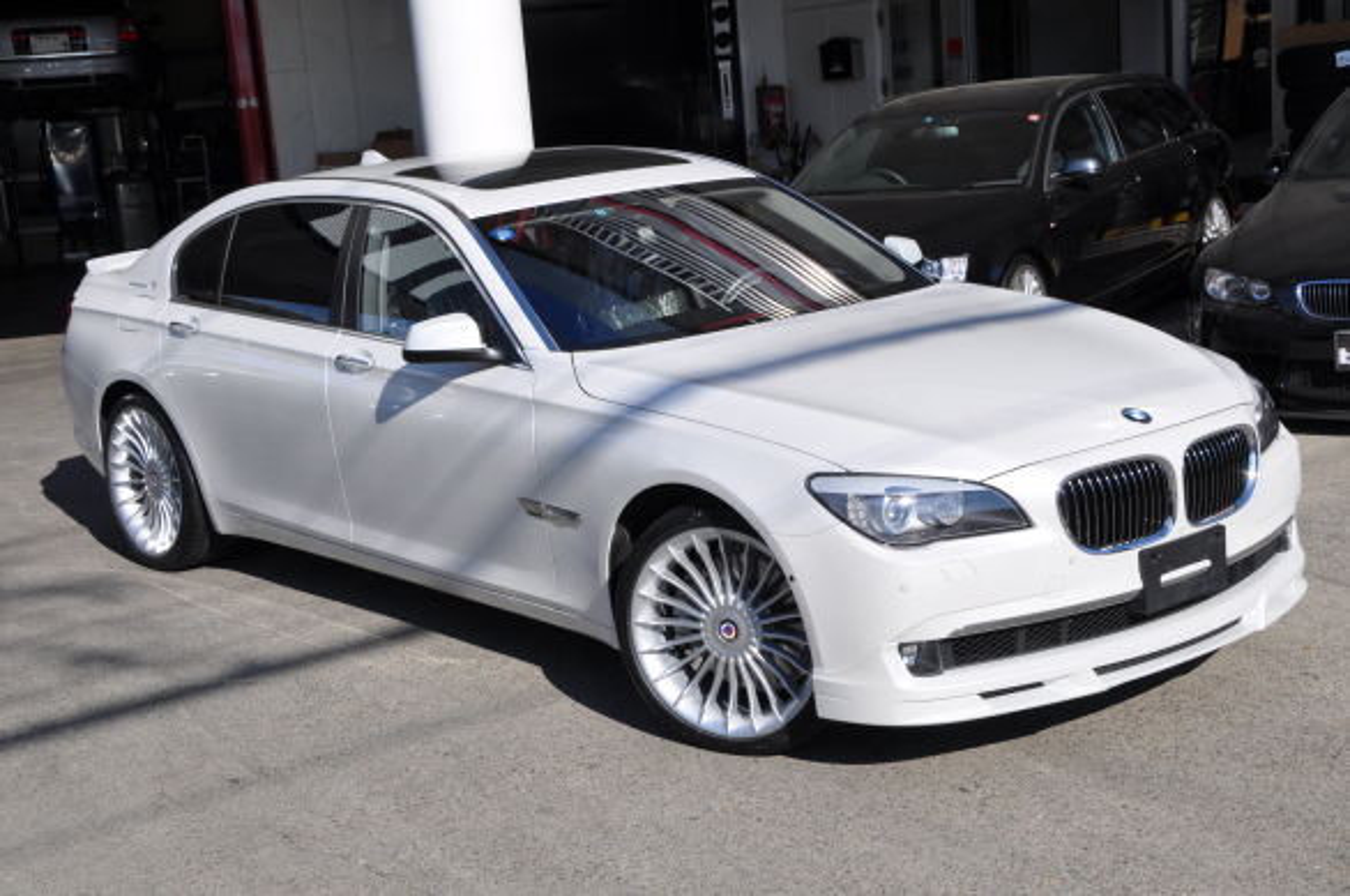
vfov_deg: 23.7
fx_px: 2135
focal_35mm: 57
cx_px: 675
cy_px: 448
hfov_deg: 35.1
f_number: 14
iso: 200
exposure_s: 1/200
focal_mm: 38
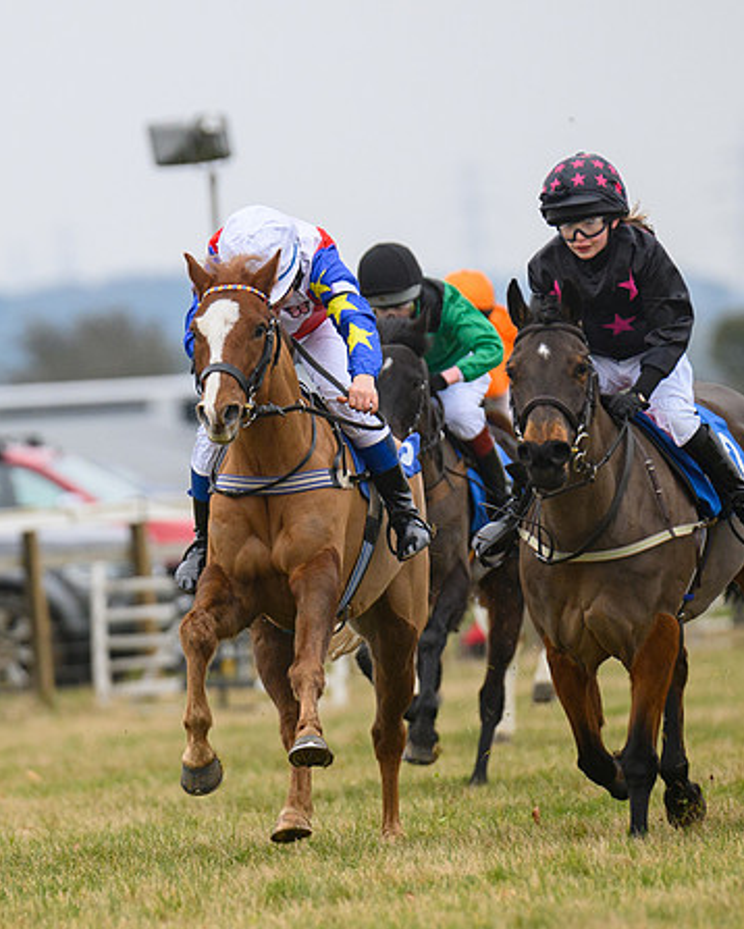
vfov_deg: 3.7
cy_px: 457
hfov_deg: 3.0
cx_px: 95
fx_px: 14358
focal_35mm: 522
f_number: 4
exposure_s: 1/800
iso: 800
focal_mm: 240
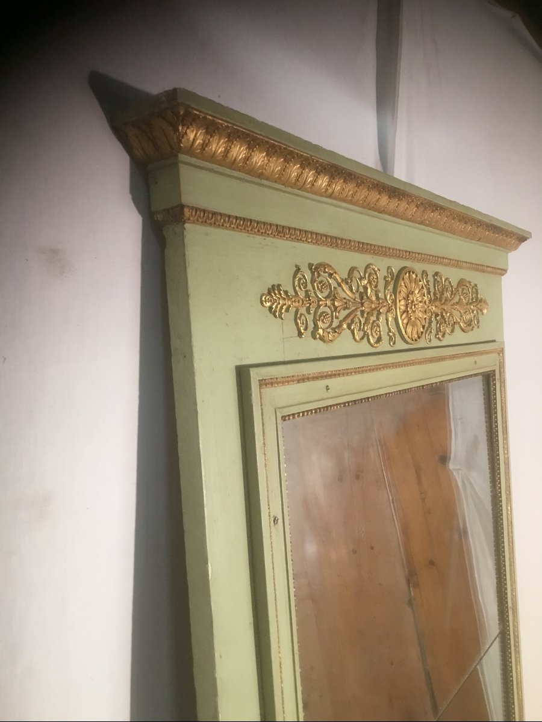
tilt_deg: -5.9
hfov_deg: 45.4
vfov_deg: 58.4
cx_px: 271
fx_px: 647
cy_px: 361
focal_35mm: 31
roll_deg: -4.2
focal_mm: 3.3
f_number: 2.4
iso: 125
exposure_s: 1/33
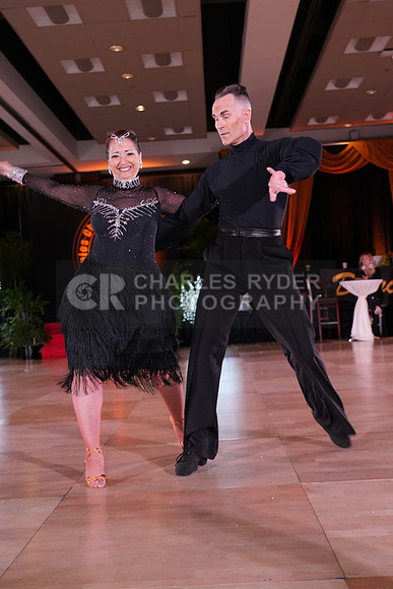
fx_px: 655
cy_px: 294
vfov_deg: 48.4
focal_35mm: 40
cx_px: 196
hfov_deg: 33.4
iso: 1250
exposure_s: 1/200
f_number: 4.5
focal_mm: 40
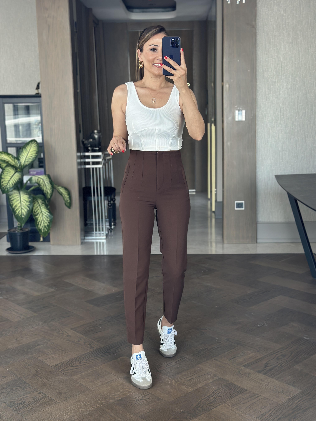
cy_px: 210
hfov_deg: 30.3
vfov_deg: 39.7
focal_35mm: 48
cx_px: 158
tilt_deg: -21.3
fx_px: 584
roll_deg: +2.0
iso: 125
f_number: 1.78
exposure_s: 1/61
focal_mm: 6.86
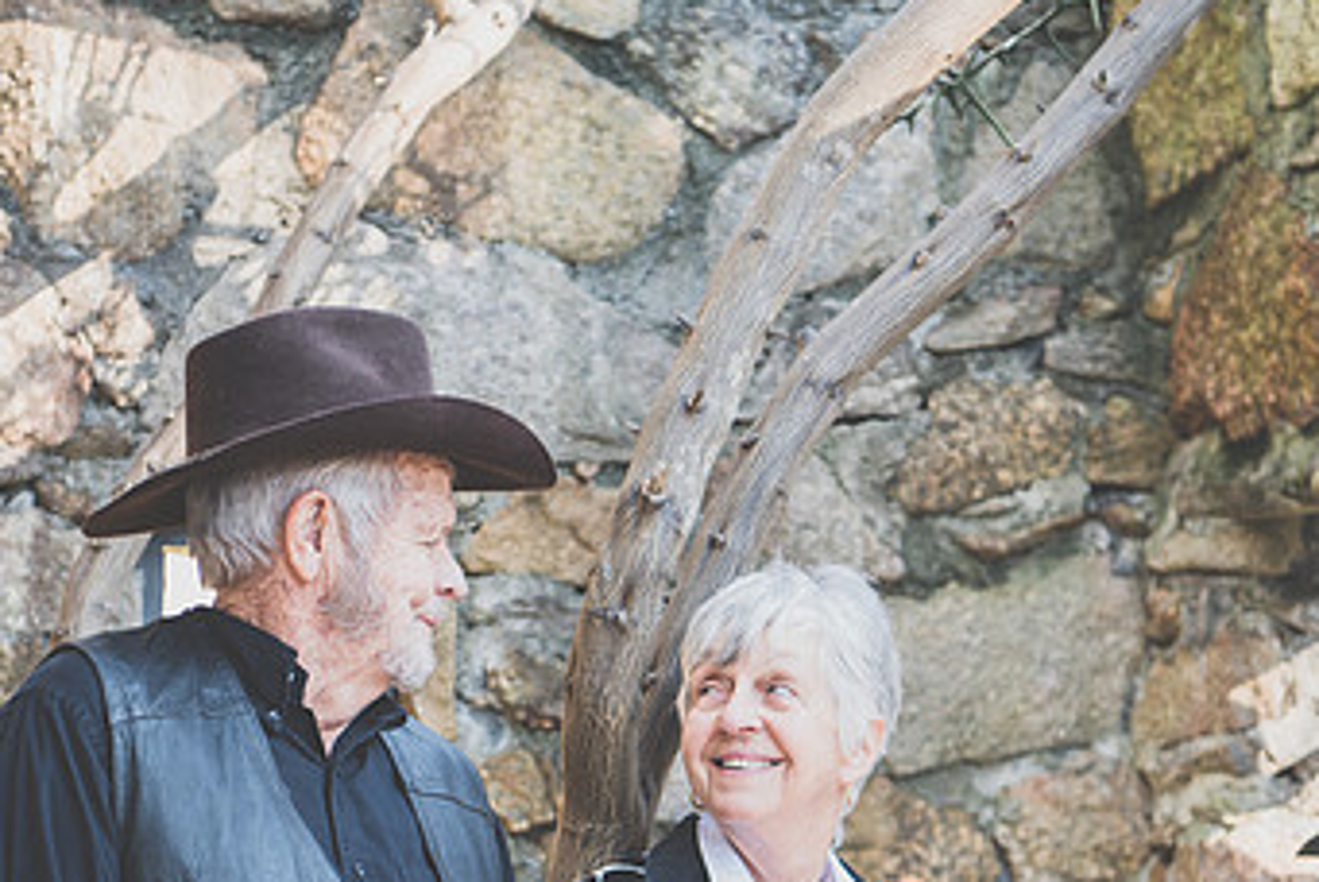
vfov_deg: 13.4
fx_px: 3740
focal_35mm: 102
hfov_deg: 20.0
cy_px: 725
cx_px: 743
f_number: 3.5
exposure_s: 1/80
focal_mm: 60
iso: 320
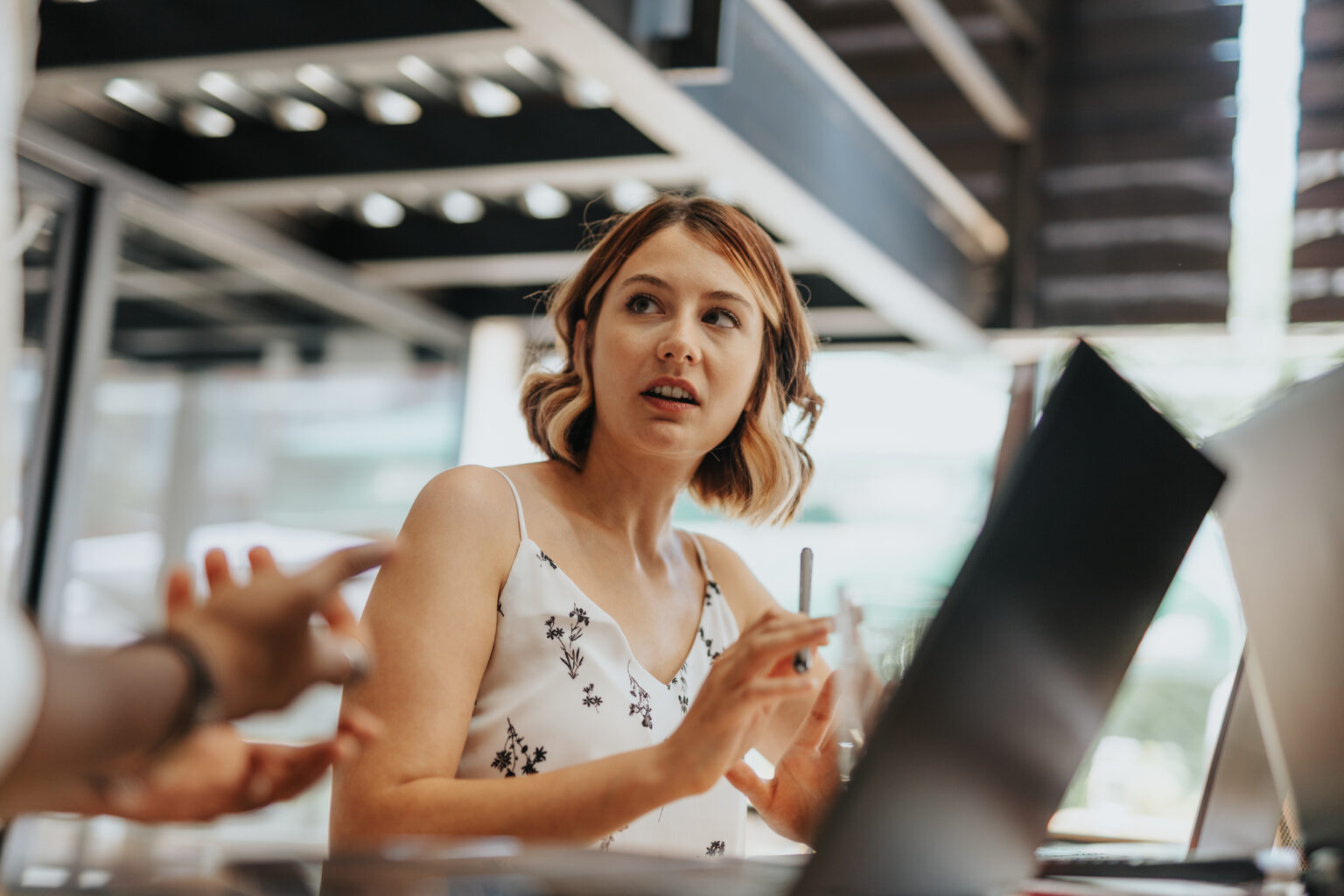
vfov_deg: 27.0
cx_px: 672
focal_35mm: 50
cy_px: 448
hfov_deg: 39.6
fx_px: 1867
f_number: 1.6
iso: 100
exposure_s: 1/320
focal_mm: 50
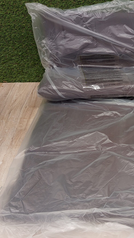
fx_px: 240
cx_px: 111
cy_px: 128
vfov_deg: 52.7
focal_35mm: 38
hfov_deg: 30.3
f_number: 1.7
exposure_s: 1/100
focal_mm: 5.24
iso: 138
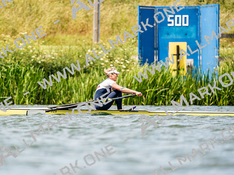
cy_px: 91
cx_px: 98
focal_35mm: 699
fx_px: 4724
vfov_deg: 2.1
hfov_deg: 2.8
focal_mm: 600
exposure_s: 1/2000
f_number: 6.3
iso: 320
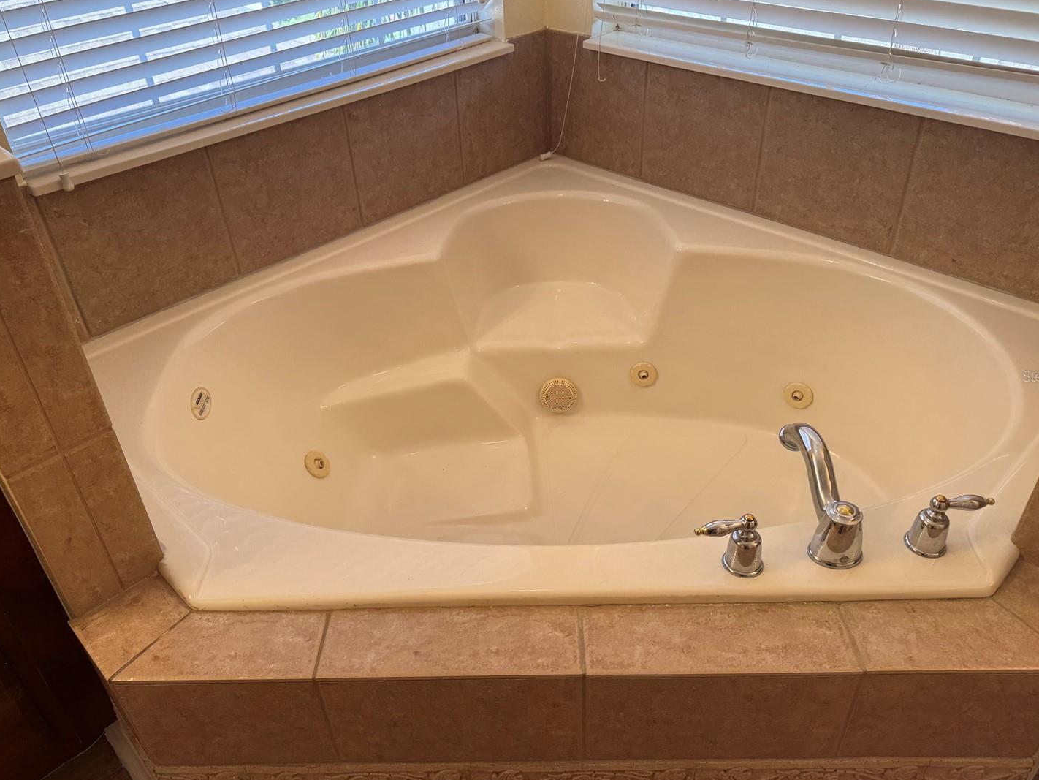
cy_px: 376
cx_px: 507
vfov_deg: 51.4
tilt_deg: -36.9
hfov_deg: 65.3
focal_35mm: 27
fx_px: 811
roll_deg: +2.5
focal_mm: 6.76
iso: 80
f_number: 1.78
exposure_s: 1/153
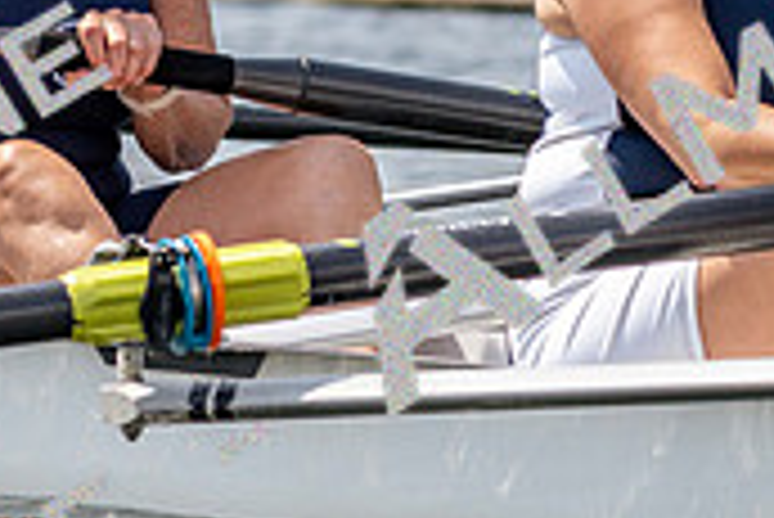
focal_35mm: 674
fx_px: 14503
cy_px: -11
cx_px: -22
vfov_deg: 2.0
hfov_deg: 3.1
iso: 200
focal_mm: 200
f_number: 5.6
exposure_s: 1/1600
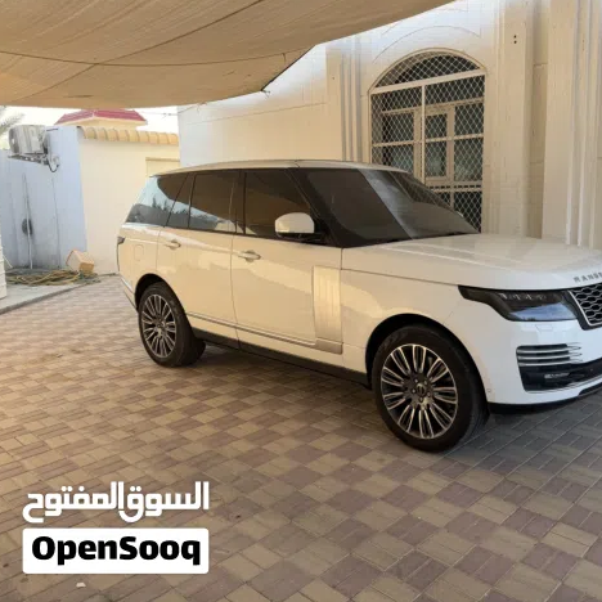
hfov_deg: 54.5
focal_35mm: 29
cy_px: 296
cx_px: 403
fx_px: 571
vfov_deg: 55.6
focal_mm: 6.76
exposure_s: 1/643
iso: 80
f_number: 1.78
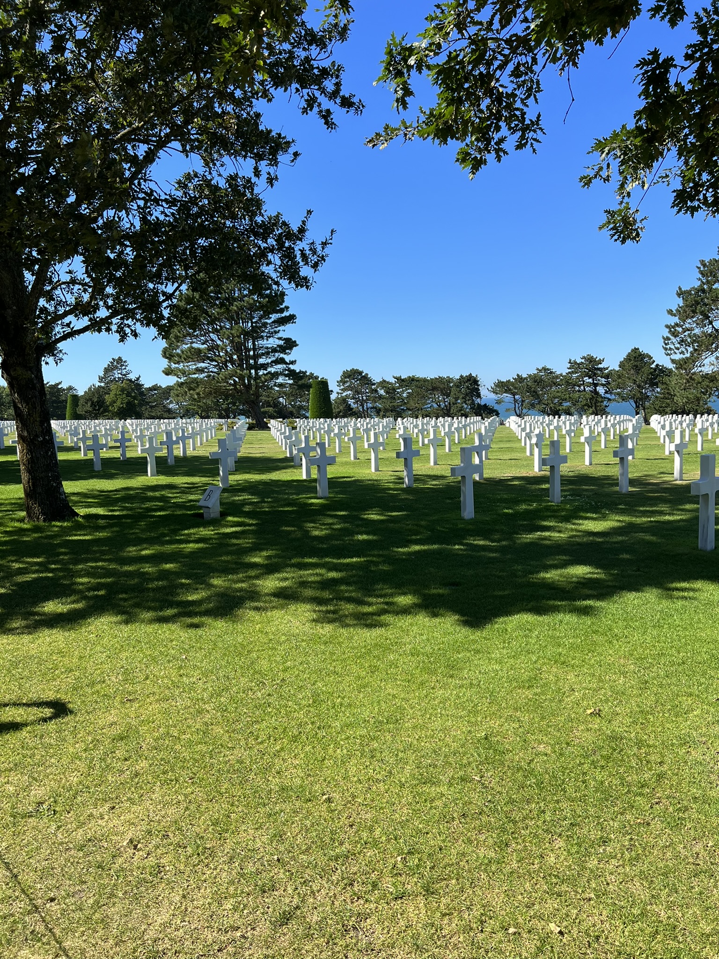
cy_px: 480
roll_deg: +2.0
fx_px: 720
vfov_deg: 67.3
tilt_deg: -4.5
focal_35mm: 26
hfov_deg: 53.1
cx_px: 360
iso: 50
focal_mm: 5.7
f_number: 1.5
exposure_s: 1/2762
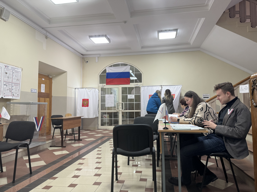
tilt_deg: +4.1
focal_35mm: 24
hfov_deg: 71.6
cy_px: 96
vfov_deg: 56.8
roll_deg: -0.5
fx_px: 178
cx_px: 128
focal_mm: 6.86
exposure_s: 1/50
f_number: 1.78
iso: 200
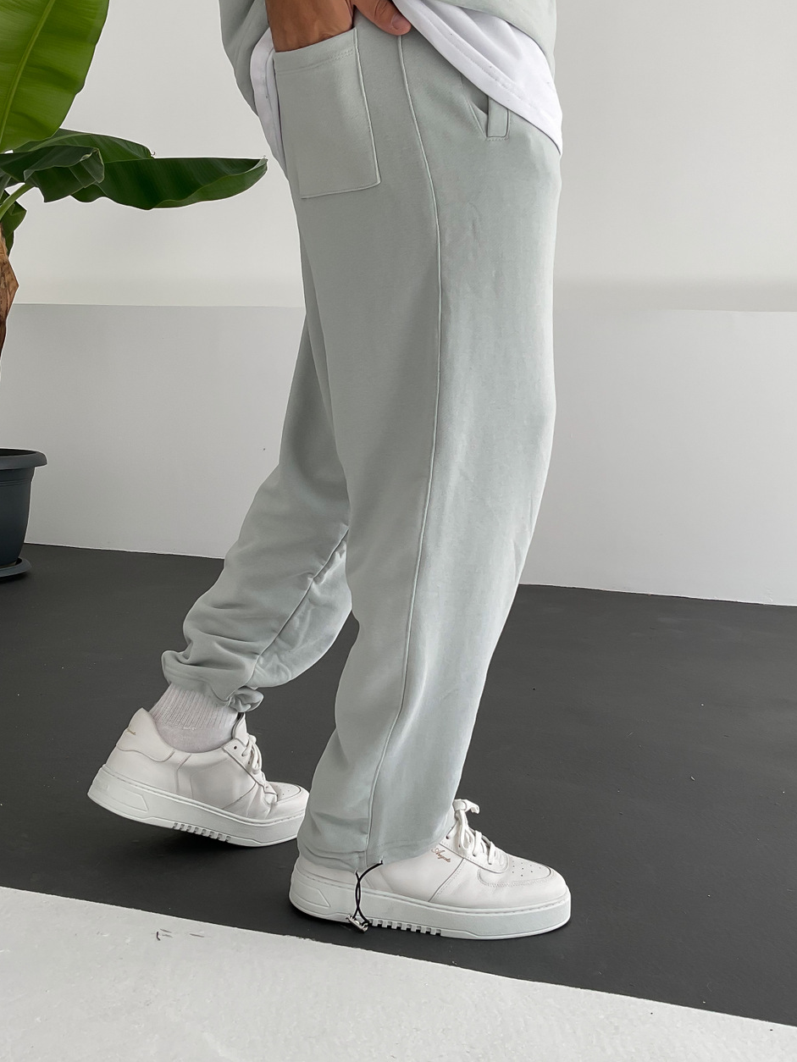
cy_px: 514
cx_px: 367
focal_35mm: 37
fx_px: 1135
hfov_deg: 38.7
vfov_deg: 50.1
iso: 16
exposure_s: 1/150
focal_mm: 3
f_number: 1.8
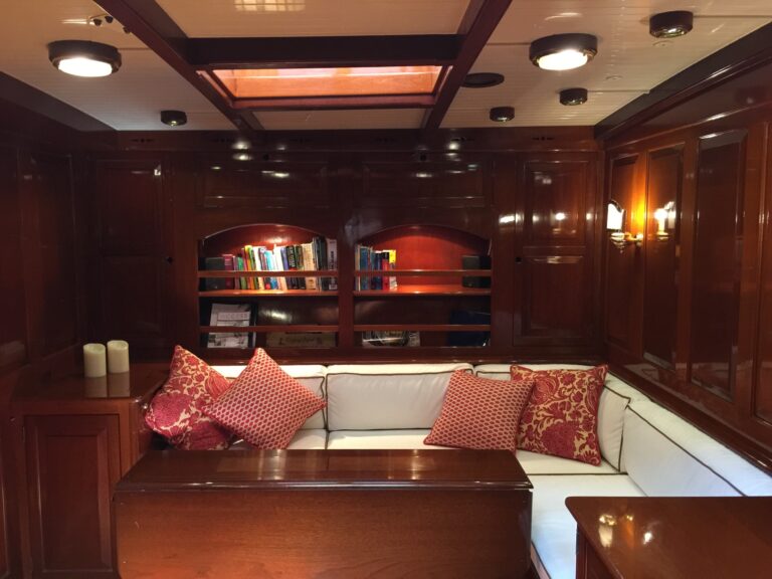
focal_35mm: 29
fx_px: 647
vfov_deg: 48.2
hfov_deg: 61.7
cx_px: 386
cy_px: 290
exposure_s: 1/15
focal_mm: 4.15
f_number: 2.2
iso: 125
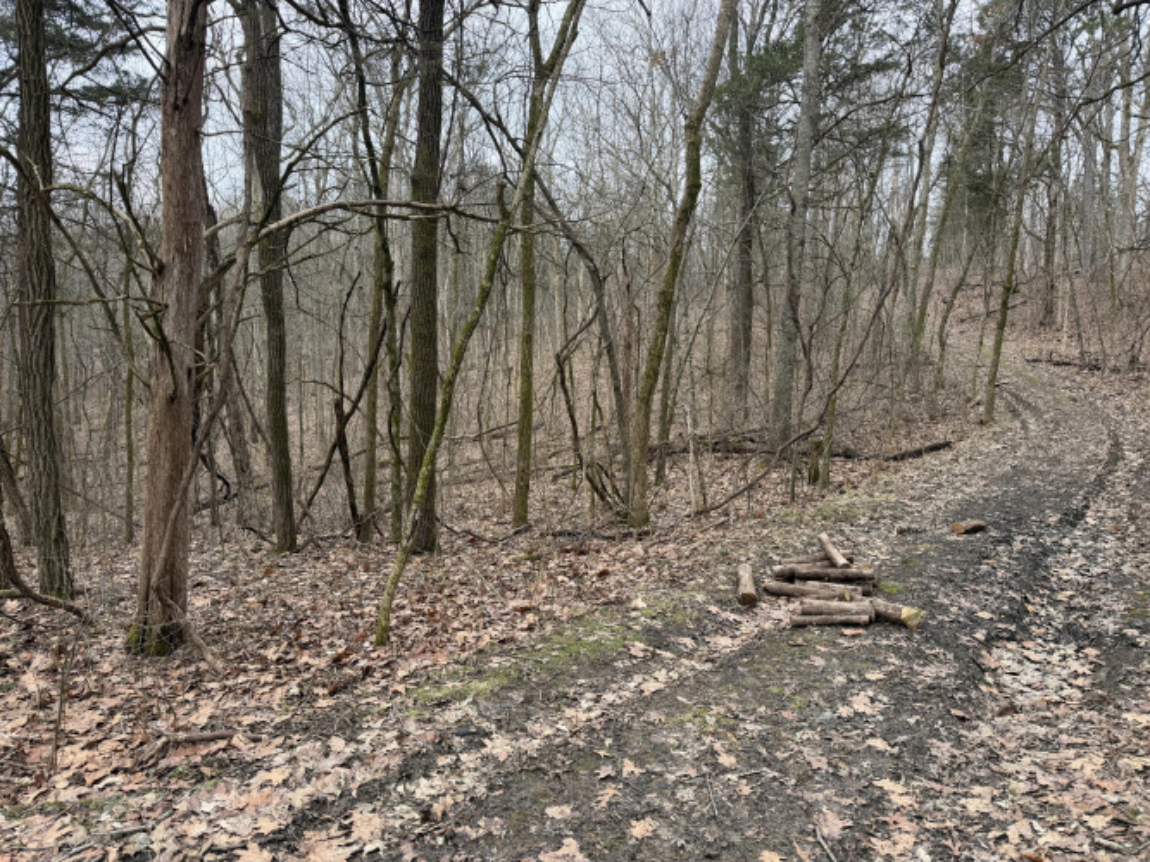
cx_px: 575
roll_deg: -2.1
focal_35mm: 24
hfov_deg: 71.6
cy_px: 431
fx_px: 797
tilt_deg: -8.2
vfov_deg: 56.8
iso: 80
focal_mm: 6.76
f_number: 1.78
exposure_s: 1/155
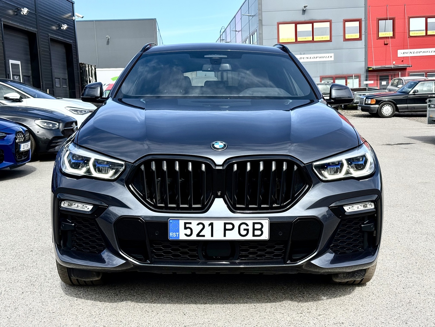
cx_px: 218
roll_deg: +2.2
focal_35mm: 48
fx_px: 603
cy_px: 164
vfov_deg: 30.3
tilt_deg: -6.9
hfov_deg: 39.7
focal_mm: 6.76
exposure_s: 1/2976
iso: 64
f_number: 1.78
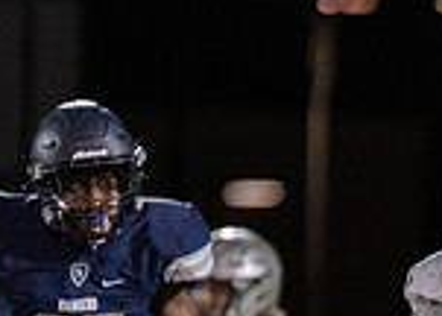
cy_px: 478
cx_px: 653
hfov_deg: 1.9
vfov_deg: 1.4
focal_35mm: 1055
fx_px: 13250
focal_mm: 200
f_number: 2.8
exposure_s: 1/1000
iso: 3200
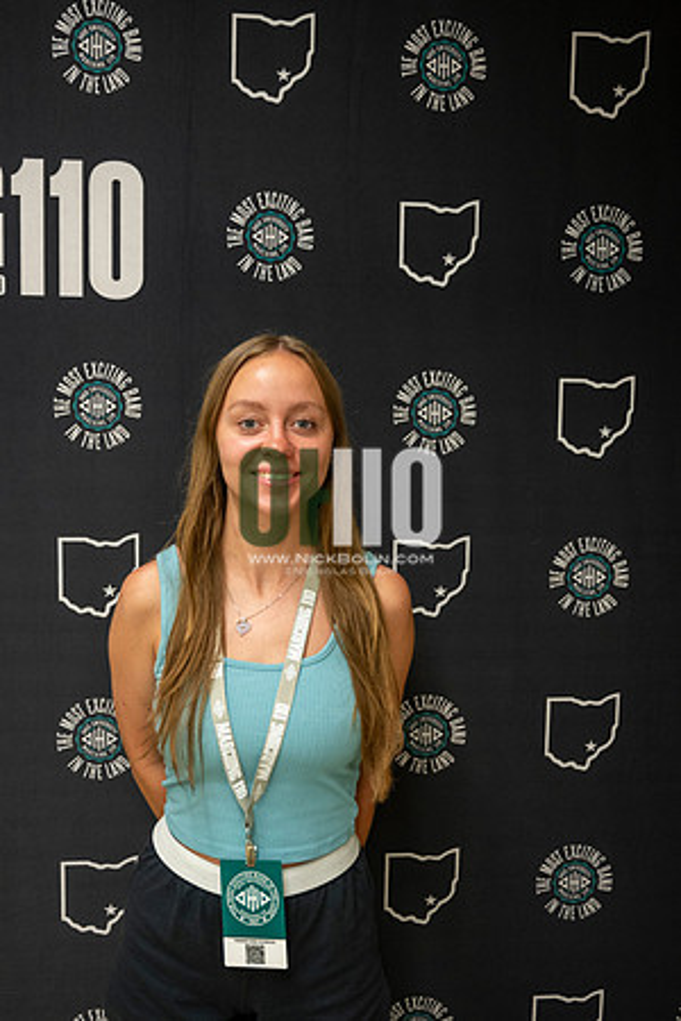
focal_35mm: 37
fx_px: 1050
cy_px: 510
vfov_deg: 51.9
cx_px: 340
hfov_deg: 35.9
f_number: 4
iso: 1250
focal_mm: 37
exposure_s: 1/60
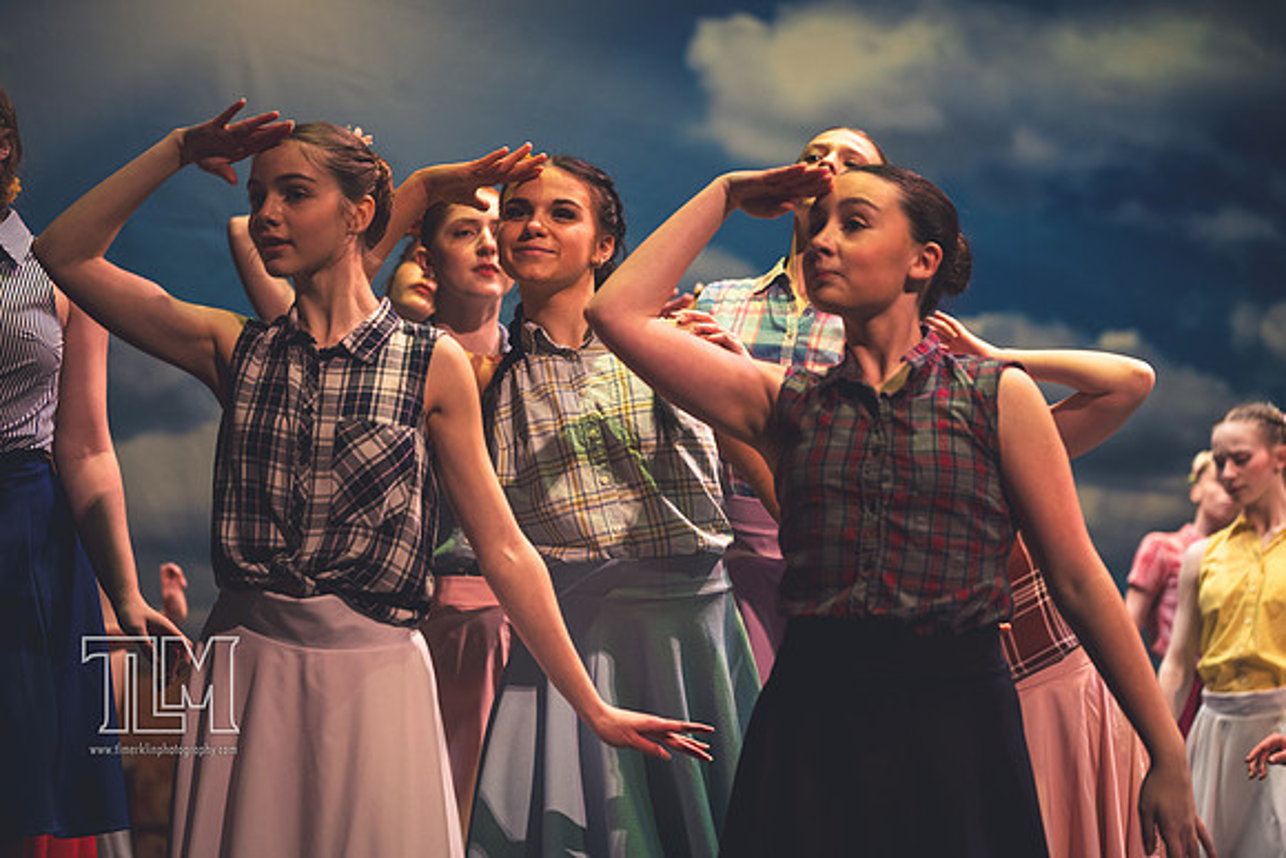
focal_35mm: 82
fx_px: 2930
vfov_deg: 16.7
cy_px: 429
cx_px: 643
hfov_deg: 24.8
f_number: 2.8
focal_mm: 82
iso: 1800
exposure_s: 1/250
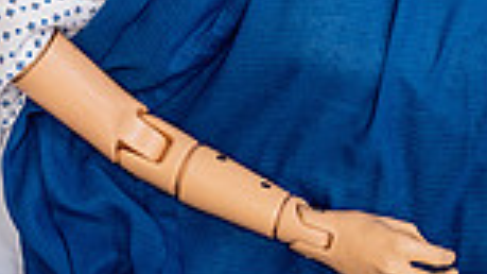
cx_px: 207
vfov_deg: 13.2
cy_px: -382
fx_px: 878
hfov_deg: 31.0
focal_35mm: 68
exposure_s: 1/125
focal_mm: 22
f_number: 4
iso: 1250
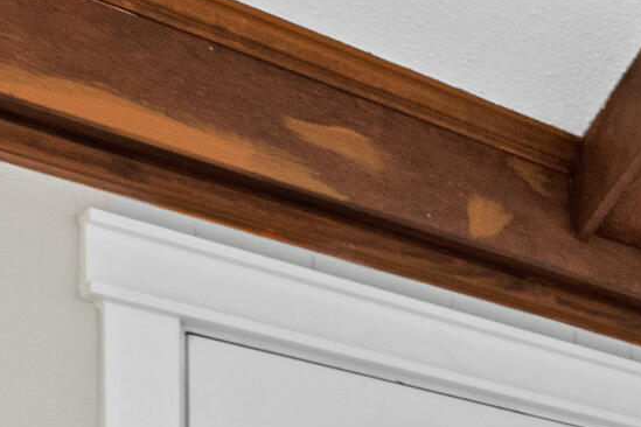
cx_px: 1480
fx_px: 1460
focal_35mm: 82
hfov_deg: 15.5
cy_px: 891
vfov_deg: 13.8
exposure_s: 1.3
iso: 100
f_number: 8
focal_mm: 10
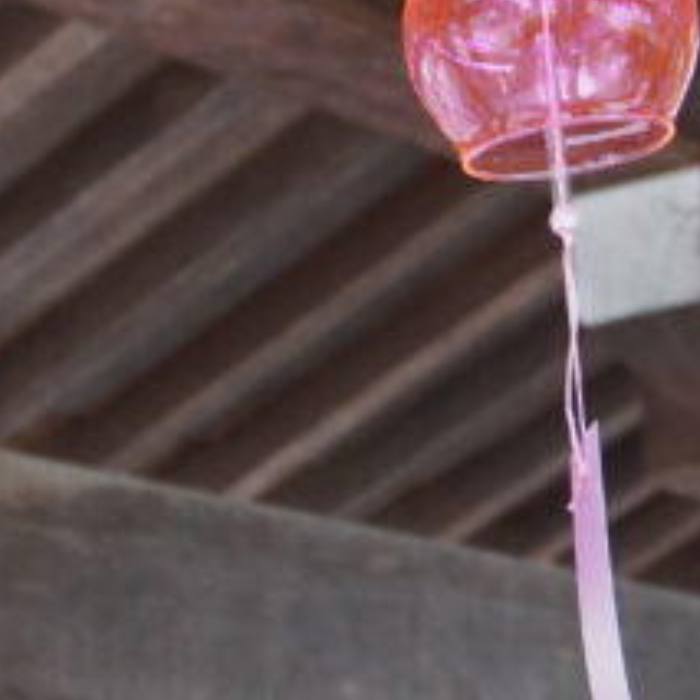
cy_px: 87
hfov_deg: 12.3
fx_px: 3227
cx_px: 546
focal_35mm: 141
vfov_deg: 12.3
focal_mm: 23
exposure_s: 1/160
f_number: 4
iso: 640
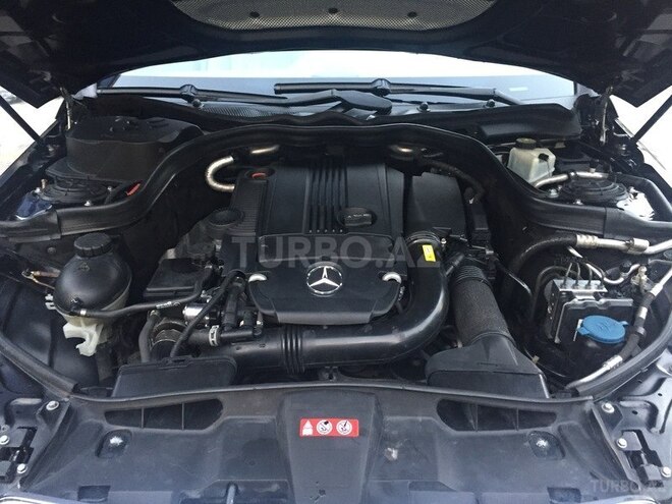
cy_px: 252
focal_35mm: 29
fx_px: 563
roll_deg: -2.1
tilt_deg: -30.2
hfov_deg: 61.7
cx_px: 336
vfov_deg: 48.2
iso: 250
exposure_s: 1/20
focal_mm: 4.15
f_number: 2.2
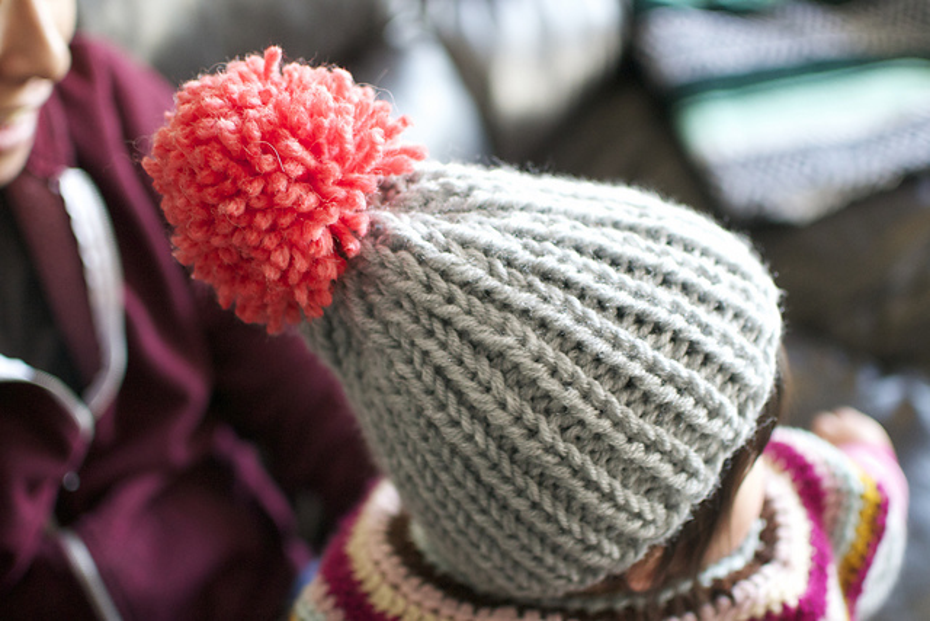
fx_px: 1356
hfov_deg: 37.8
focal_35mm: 52
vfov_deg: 25.8
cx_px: 465
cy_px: 310
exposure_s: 1/60
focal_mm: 35
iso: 1250
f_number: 1.8
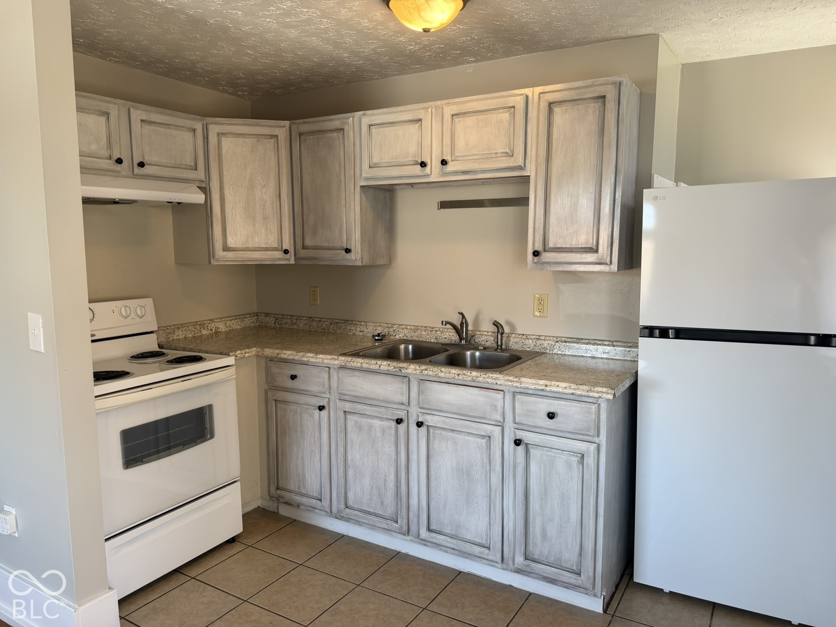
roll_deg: +0.0
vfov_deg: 56.8
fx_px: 580
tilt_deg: -6.6
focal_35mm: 24
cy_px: 314
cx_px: 418
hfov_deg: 71.6
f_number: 1.78
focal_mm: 6.76
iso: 125
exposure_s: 1/121
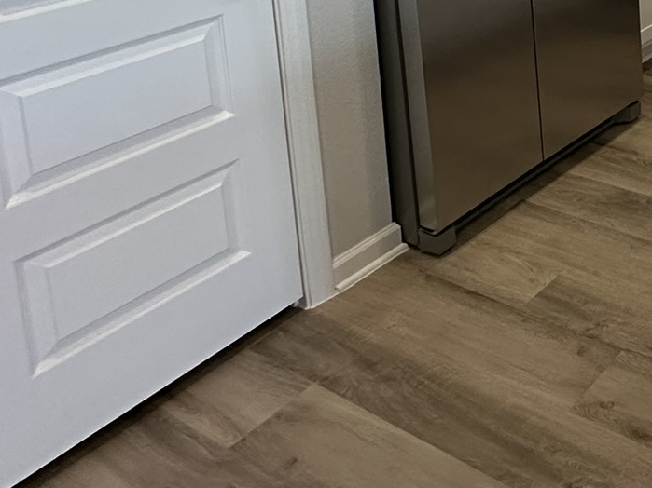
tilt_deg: -7.5
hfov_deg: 34.0
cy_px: -157
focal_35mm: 41
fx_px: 772
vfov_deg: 28.4
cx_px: 831
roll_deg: -1.2
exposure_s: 1/120
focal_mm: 2.22
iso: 200
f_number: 2.2
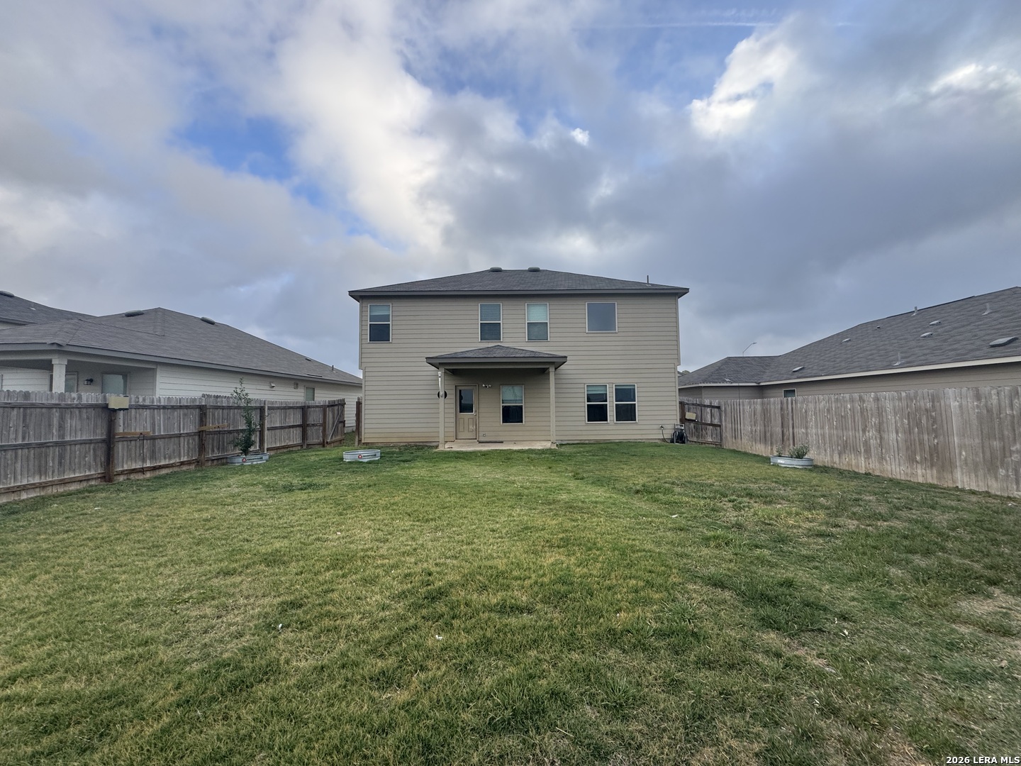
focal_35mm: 14
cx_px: 510
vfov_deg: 85.7
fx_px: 413
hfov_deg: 102.1
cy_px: 383
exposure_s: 1/485
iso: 40
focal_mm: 2.22
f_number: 2.2
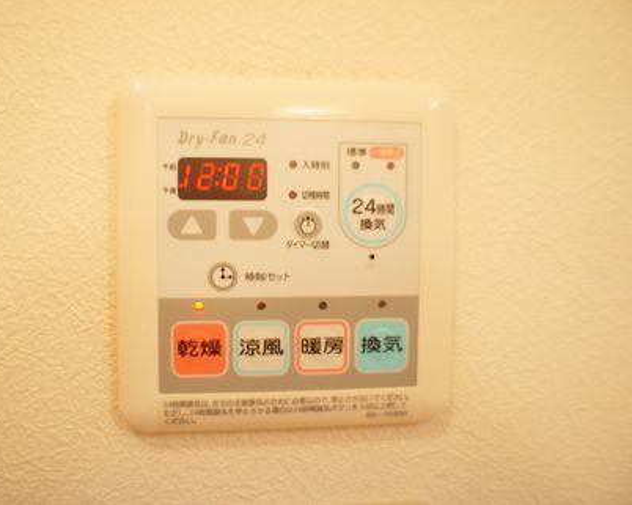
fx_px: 523
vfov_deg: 51.5
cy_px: 245
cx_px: 270
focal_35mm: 28
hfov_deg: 62.0
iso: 400
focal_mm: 16
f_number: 2.8
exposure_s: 1/30
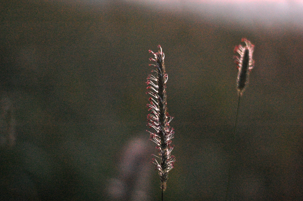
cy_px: 103
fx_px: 723
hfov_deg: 23.7
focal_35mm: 86
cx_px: 149
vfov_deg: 15.9
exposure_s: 1/100
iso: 800
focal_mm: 50
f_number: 1.8
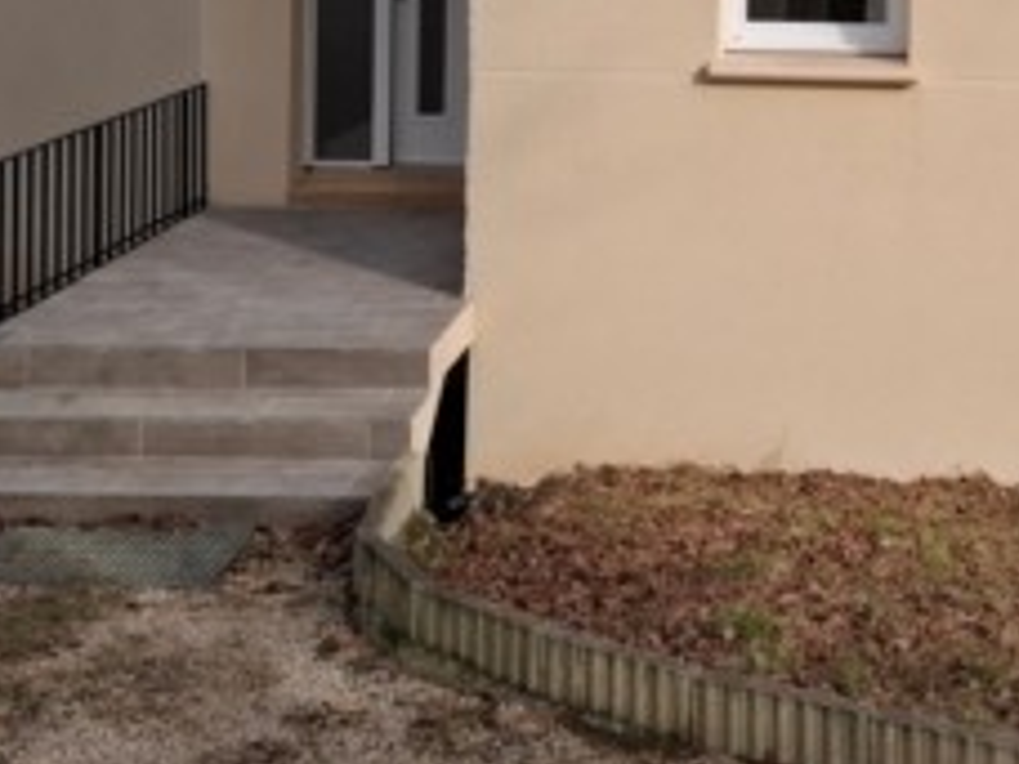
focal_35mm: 59
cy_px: -98
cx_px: 836
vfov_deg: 23.2
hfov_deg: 31.7
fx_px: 1737
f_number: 1.8
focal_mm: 5.54
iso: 50
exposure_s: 1/1088
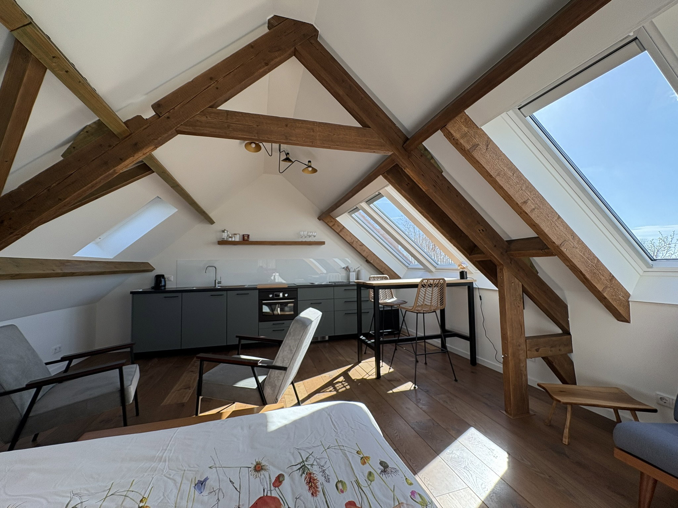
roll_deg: +1.3
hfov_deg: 102.1
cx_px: 339
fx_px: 274
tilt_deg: +3.2
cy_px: 254
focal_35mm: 14
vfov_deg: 85.7
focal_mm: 2.22
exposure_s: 1/283
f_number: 2.2
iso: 64
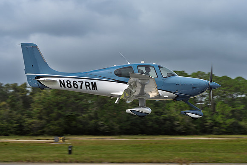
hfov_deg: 18.9
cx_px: 127
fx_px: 742
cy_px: 40
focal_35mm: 108
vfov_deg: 12.6
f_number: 8
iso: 100
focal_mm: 66
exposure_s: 1/320
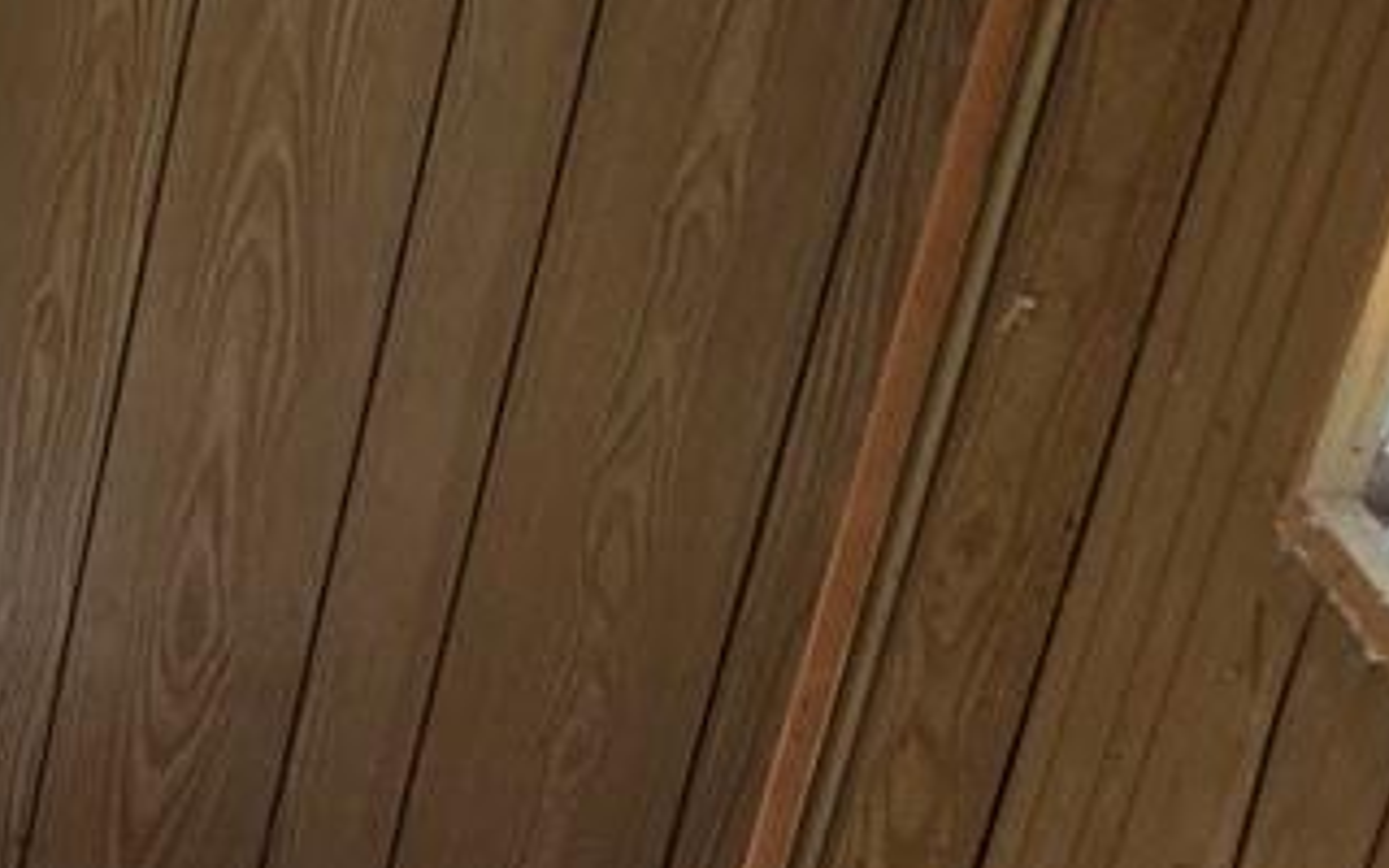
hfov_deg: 18.4
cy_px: 412
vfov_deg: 18.9
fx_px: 2612
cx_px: -1437
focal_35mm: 69
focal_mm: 2.2
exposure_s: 1/120
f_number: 1.9
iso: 160
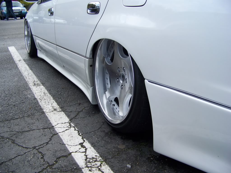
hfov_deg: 51.4
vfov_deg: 39.7
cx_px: 116
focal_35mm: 36
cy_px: 86
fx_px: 240
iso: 64
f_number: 2.8
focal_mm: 5.85
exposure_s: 1/320
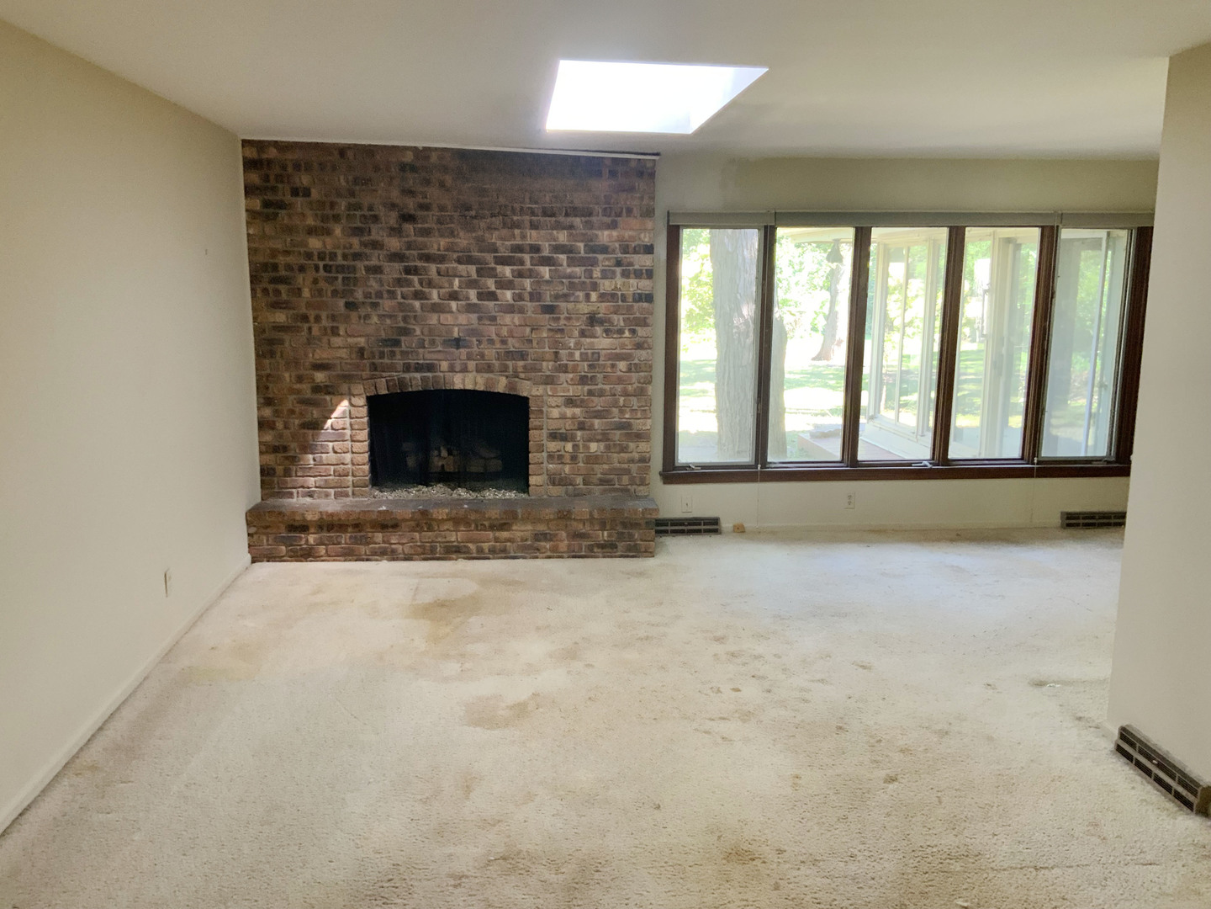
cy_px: 454
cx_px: 606
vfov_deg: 48.2
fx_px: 1015
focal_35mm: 29
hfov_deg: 61.7
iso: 160
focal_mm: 3
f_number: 1.8
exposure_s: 1/60
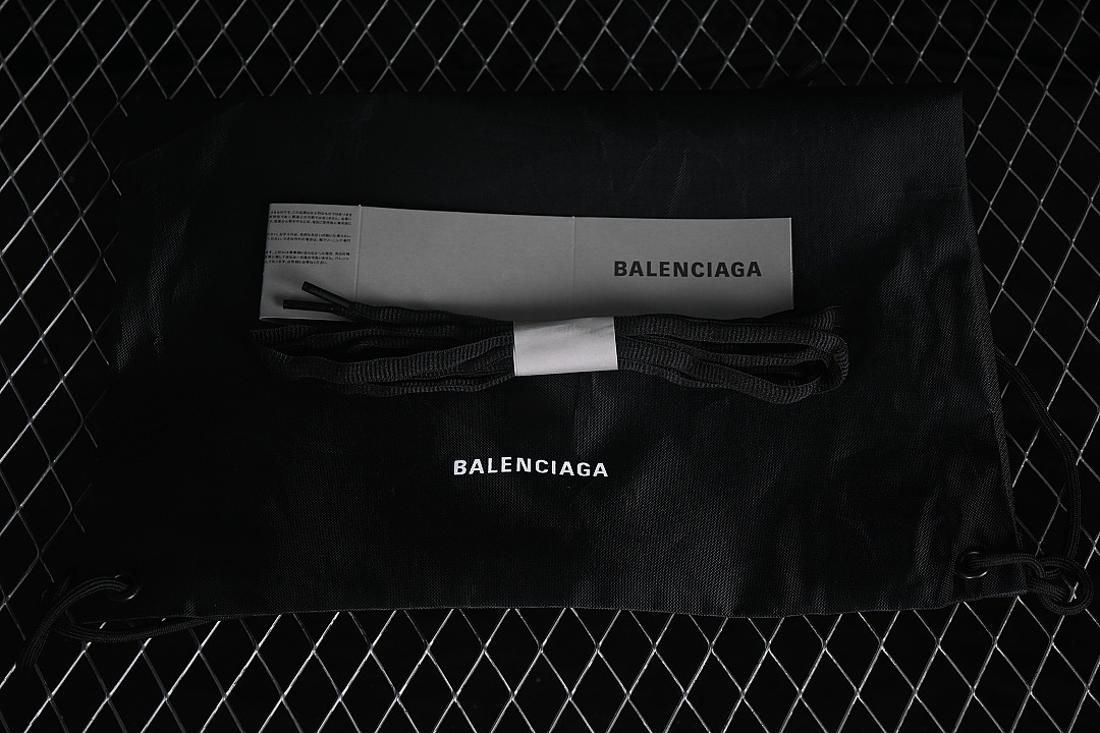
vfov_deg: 18.2
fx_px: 2291
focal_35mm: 75
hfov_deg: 27.0
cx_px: 550
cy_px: 366
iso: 160
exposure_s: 1/60
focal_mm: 50
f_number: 6.3
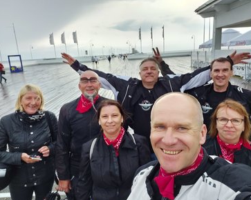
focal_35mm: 28
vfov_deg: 51.5
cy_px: 102
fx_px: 208
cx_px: 126
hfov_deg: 62.2
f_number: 2
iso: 125
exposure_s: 1/100
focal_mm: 3.75
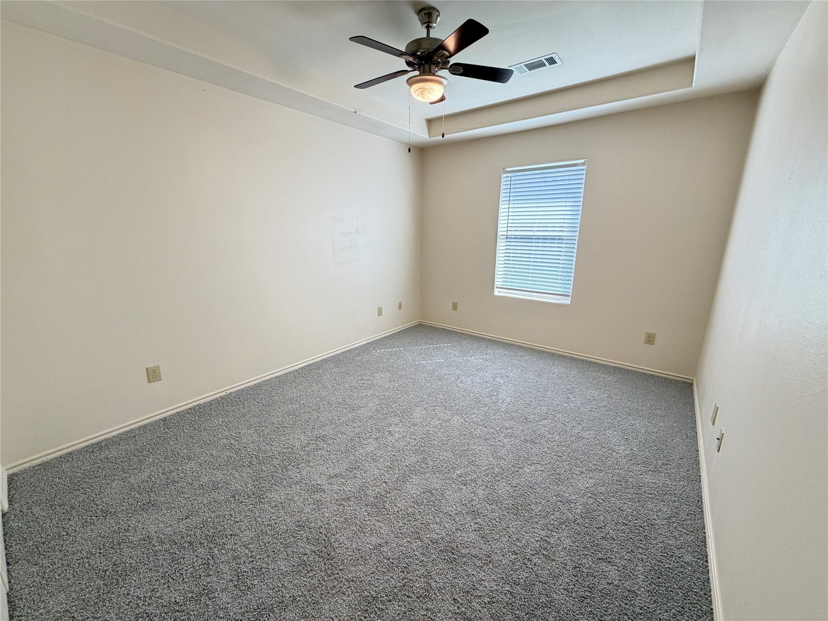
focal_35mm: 14
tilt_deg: -14.1
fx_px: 335
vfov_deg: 85.7
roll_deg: +0.0
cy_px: 310
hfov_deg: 102.1
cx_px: 414
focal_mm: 2.22
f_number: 2.2
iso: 250
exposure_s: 1/60
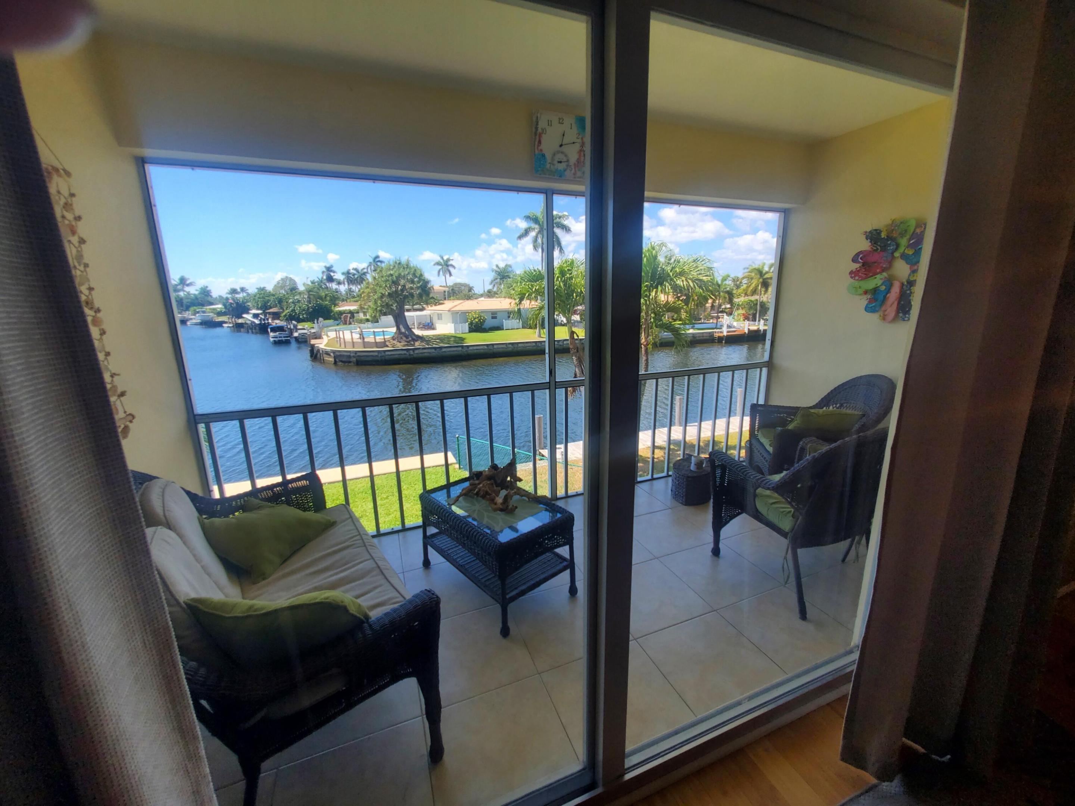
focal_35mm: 13
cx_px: 538
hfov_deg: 106.2
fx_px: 404
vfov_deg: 89.9
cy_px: 403
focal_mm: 1.8
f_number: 2.2
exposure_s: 1/289
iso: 50
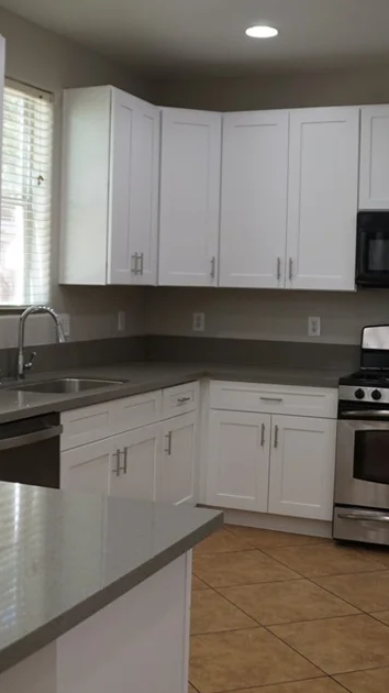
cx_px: 122
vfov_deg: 44.6
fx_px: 844
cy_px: 336
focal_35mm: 46
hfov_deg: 25.8
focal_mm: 18
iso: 640
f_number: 4
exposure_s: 1/160
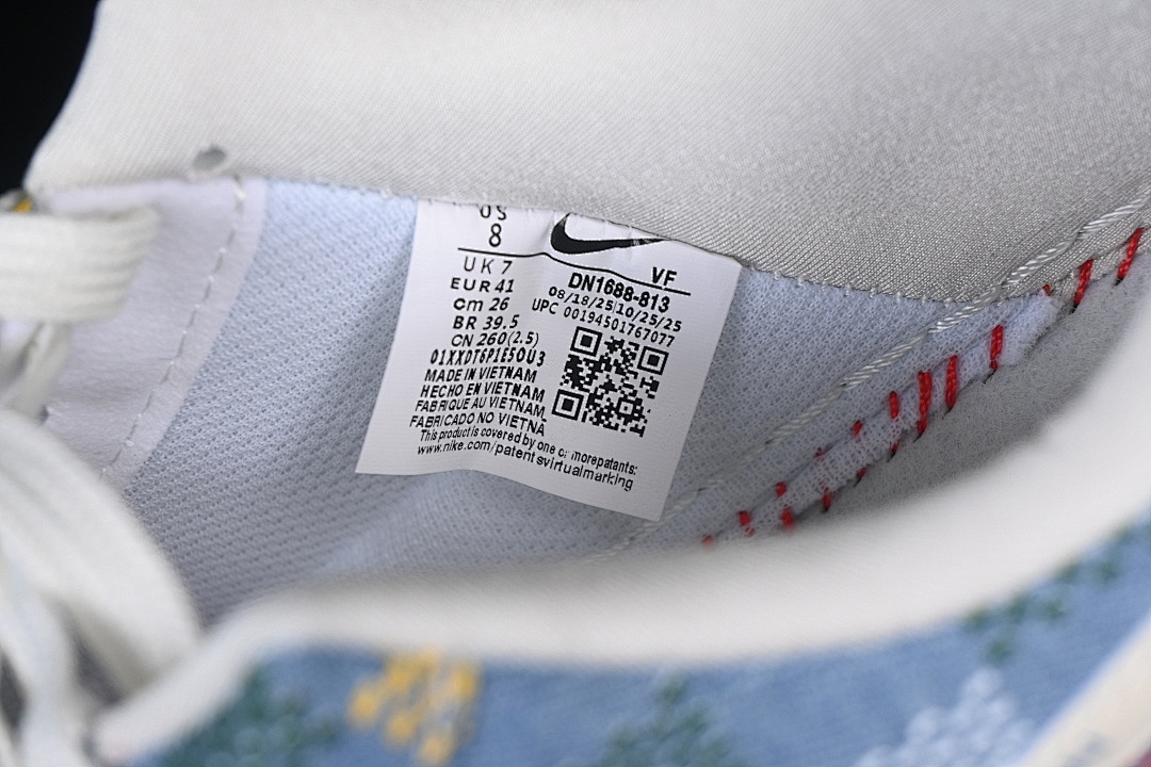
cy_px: 384
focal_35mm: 75
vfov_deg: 18.2
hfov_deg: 27.0
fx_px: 2398
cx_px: 576
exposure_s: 1/80
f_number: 7.1
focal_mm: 50
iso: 160
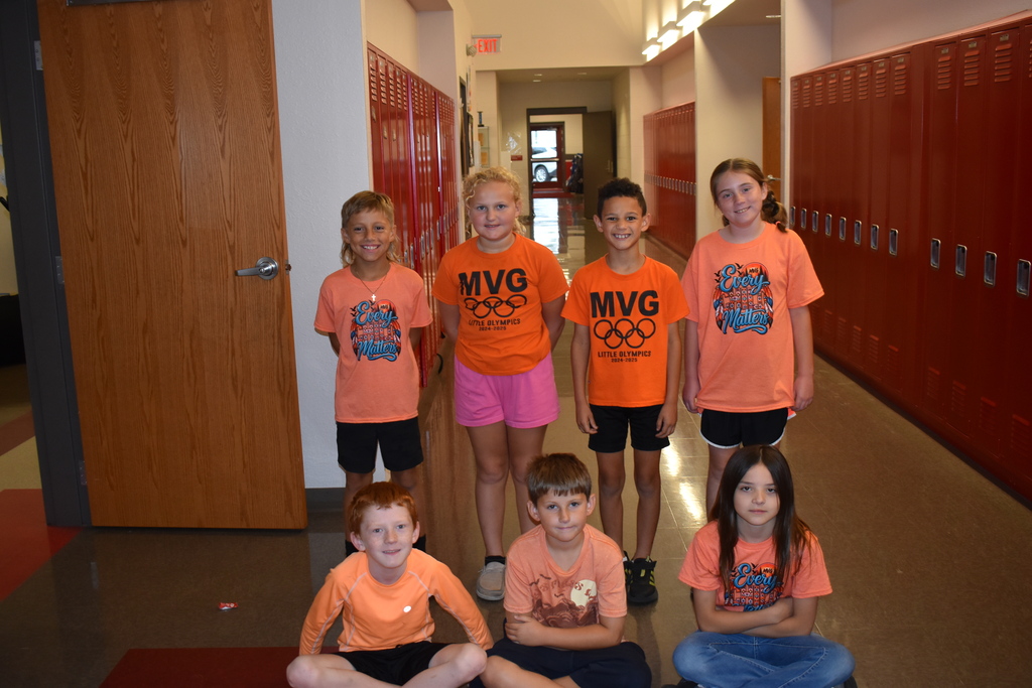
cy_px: 344
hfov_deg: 53.1
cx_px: 516
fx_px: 1032
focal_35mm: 36
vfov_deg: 36.9
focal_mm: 24
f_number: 3.8
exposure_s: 1/125
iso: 800
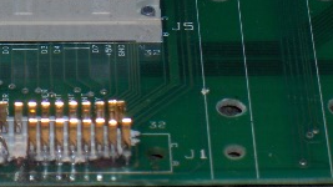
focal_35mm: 306
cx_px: -51
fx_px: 2701
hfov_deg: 7.0
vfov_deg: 4.0
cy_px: 35
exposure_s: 1/125
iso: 100
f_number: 4.9
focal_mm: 24
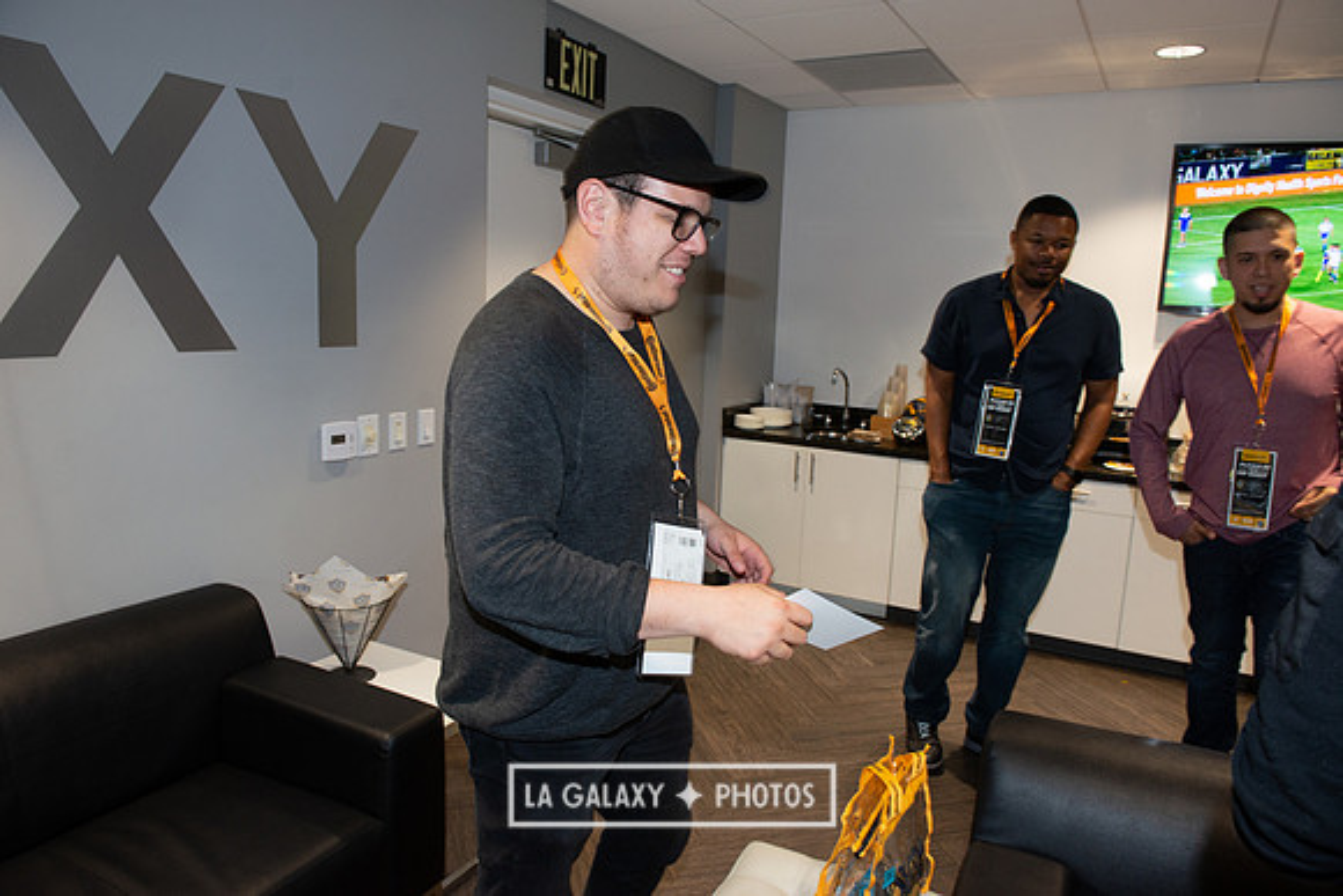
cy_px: 448
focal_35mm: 24
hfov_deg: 73.7
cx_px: 672
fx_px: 896
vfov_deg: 53.2
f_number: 6.3
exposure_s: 1/60
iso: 640
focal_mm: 24
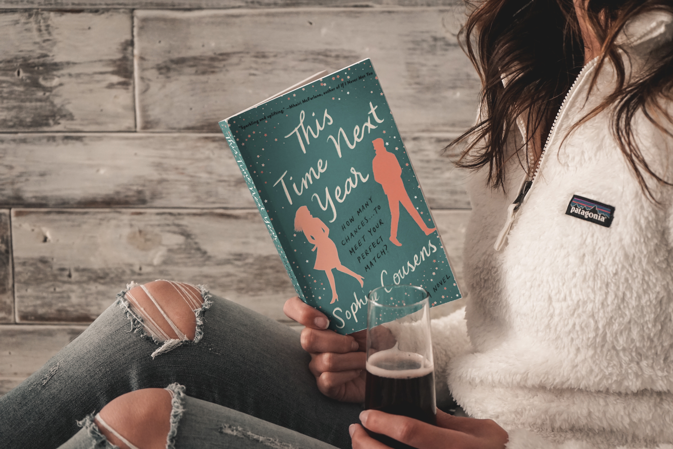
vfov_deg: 23.0
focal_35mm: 59
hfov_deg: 33.9
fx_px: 1103
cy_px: 224
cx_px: 336
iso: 2500
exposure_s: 1/160
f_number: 5
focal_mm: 59
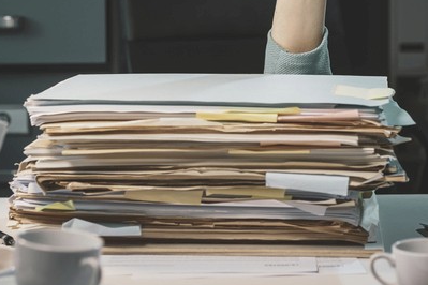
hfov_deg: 18.6
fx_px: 1308
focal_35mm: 110
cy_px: -11
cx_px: 228
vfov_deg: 12.3
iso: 100
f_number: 2.8
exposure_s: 1/60
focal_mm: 35
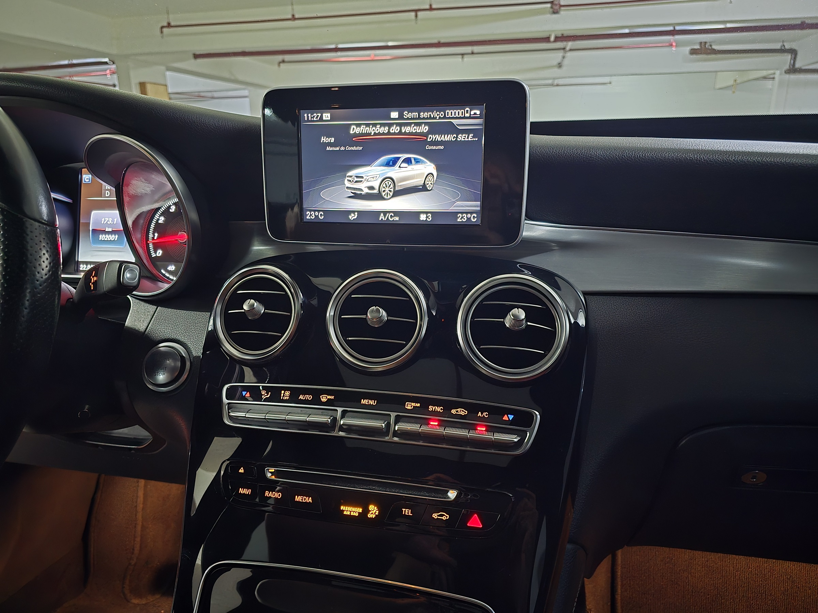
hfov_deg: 73.9
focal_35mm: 23
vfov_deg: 58.9
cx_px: 409
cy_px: 306
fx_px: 544
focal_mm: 6.3
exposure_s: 1/15
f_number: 1.7
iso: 2000
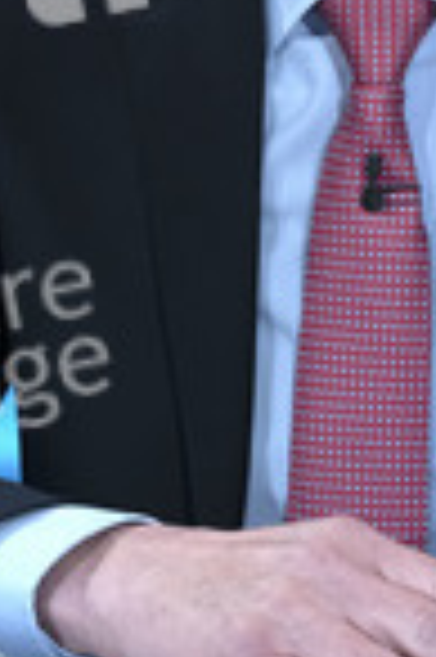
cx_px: 369
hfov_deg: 10.0
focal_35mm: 137
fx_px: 2495
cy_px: 144
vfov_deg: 14.9
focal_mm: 50
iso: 1600
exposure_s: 1/125
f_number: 5.6
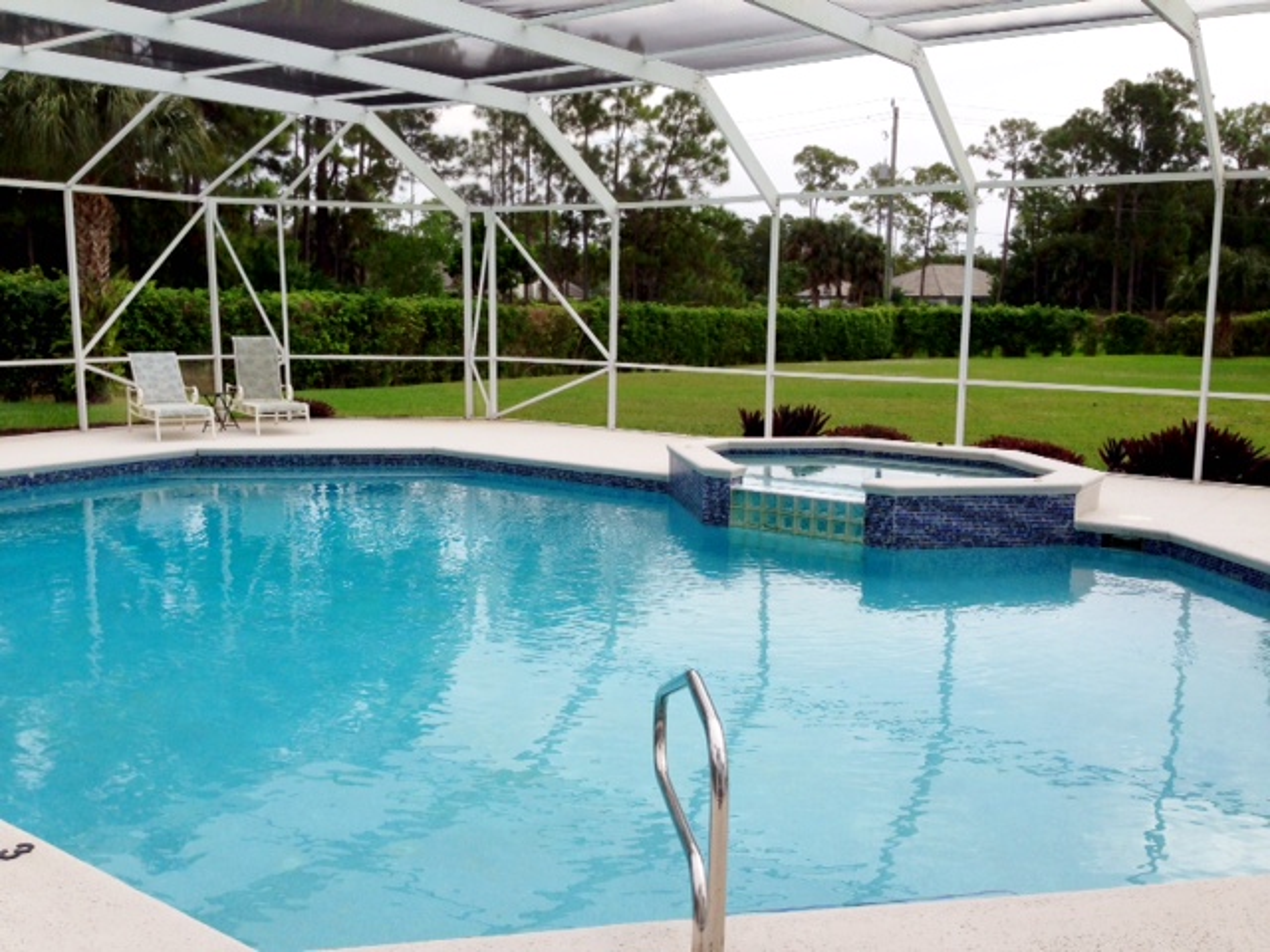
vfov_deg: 42.9
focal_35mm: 33
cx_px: 635
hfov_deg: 55.4
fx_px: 1211
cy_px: 476
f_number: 2.4
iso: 50
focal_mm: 4.12
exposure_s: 1/630
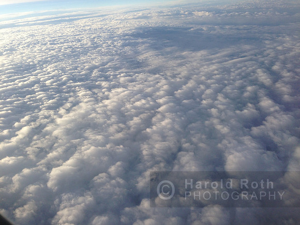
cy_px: 112
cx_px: 150
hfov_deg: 55.4
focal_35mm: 33
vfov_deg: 42.9
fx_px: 286
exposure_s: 1/889
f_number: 2.4
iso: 50
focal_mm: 4.13
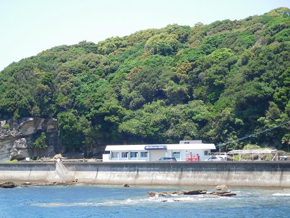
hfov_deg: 19.6
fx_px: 838
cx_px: 145
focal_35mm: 100
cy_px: 109
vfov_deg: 14.8
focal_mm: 17.8
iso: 125
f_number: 4.8
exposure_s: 1/250
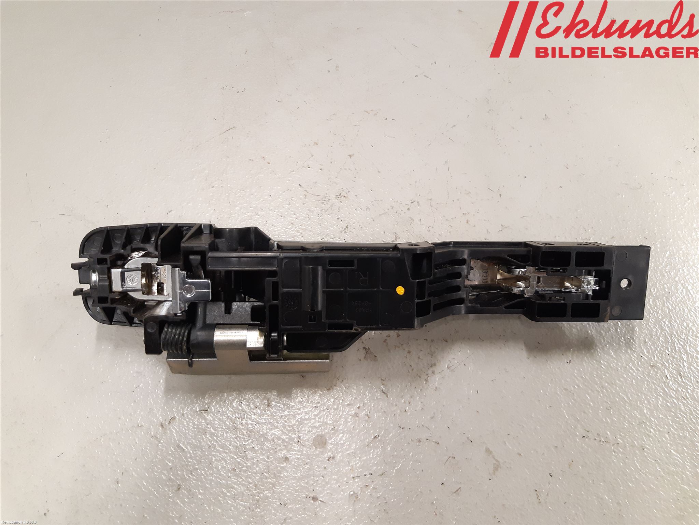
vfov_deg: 53.1
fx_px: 525
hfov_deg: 67.3
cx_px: 350
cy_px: 262
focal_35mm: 26
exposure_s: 1/50
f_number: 1.7
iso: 200
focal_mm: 3.93
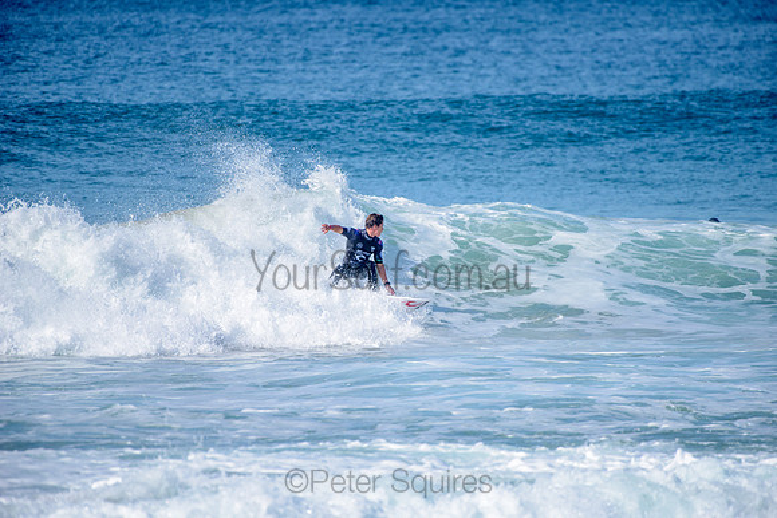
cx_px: 388
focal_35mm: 500
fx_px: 10794
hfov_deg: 4.1
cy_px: 259
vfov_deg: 2.8
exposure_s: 1/2000
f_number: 5.6
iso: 160
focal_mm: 500
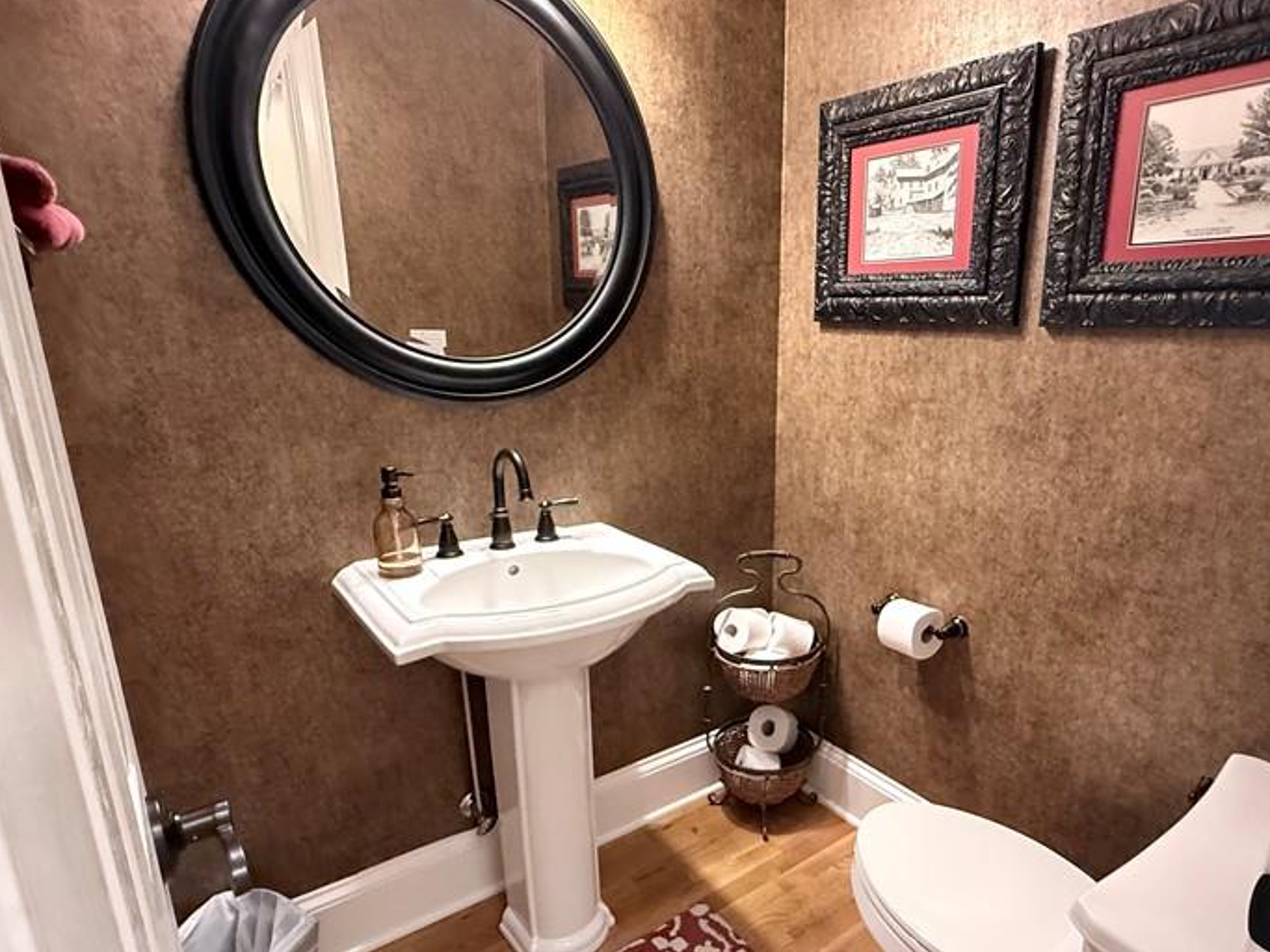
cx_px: 766
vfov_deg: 63.2
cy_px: 537
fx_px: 770
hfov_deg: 78.0
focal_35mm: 21
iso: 800
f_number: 2.2
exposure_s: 1/60
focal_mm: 2.22
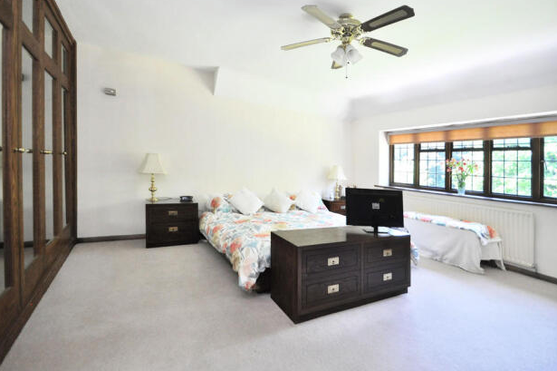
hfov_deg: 96.7
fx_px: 247
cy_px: 177
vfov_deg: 73.6
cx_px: 264
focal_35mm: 16
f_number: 3.5
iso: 800
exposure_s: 1/30
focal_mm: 10
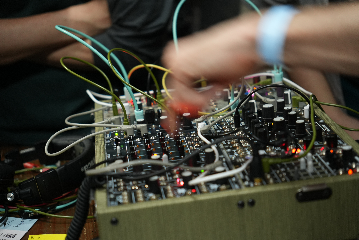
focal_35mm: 75
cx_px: 180
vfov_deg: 18.2
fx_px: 748
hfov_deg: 27.0
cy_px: 120
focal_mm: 50
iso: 800
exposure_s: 1/25
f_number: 2.8
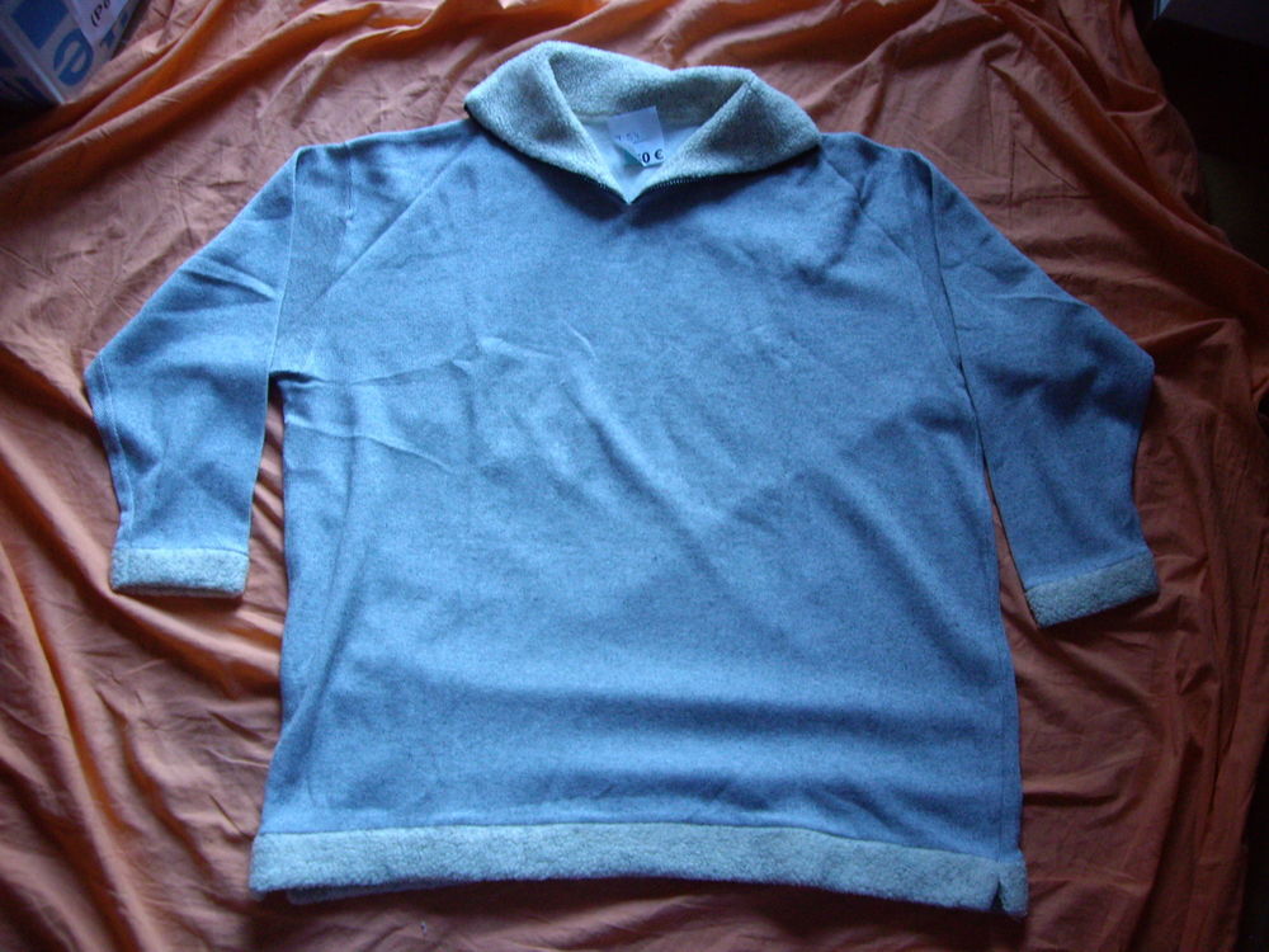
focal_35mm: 38
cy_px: 476
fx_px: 1393
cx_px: 634
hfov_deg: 49.0
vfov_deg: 37.7
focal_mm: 6.2
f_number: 2.7
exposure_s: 1/20
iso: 200
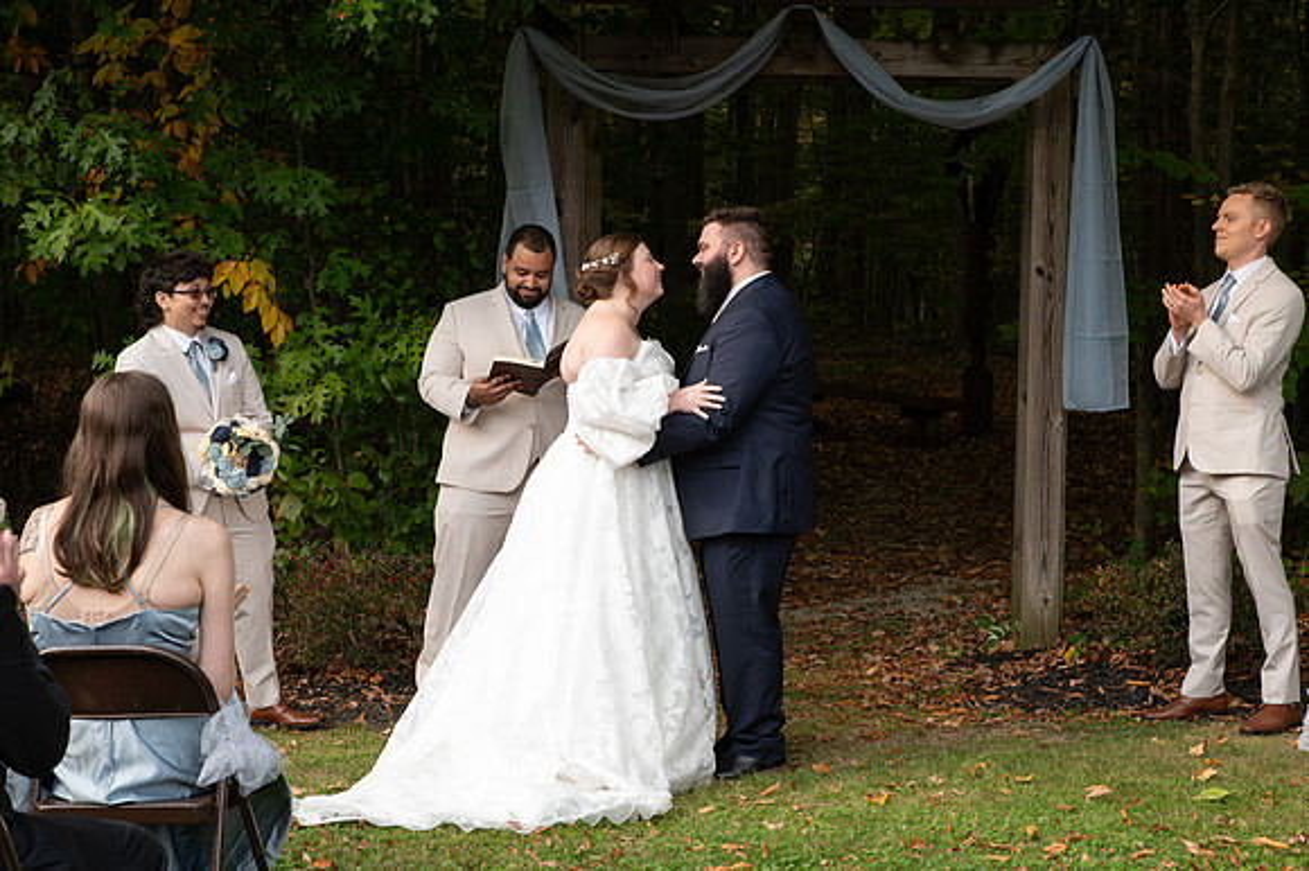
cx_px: 689
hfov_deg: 30.5
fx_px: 2403
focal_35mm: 66
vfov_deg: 20.5
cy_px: 431
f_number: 6.3
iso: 400
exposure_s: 1/125
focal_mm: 60
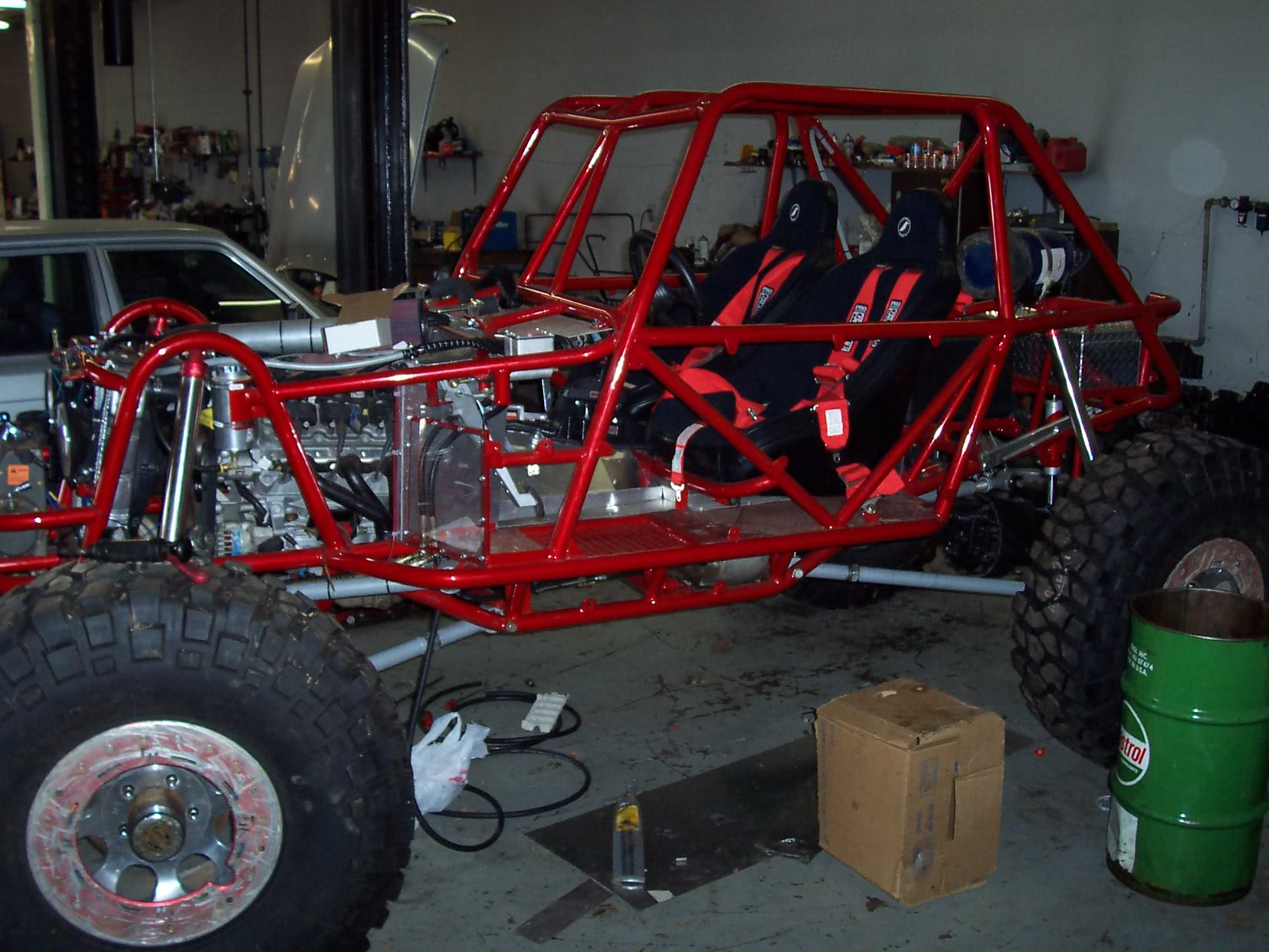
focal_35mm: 37
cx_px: 634
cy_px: 476
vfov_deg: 38.7
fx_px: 1356
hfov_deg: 50.1
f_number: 2.8
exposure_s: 1/60
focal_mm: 5.6
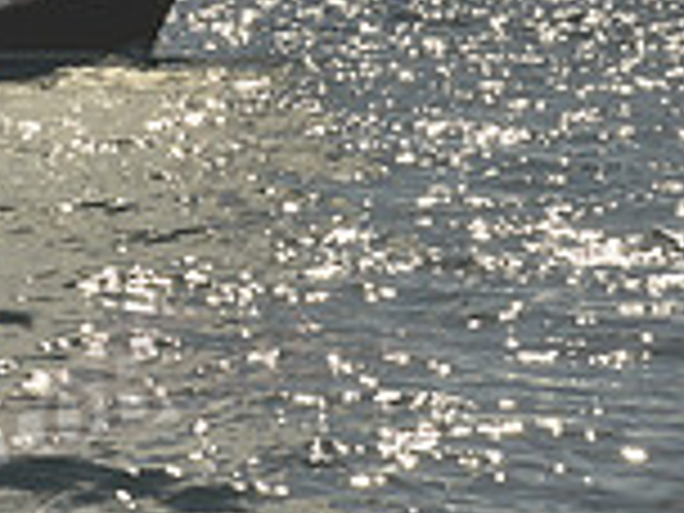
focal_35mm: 257
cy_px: -232
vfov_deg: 5.7
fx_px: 5078
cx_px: -418
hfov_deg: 7.5
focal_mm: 70
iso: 200
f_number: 11
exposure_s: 1/640
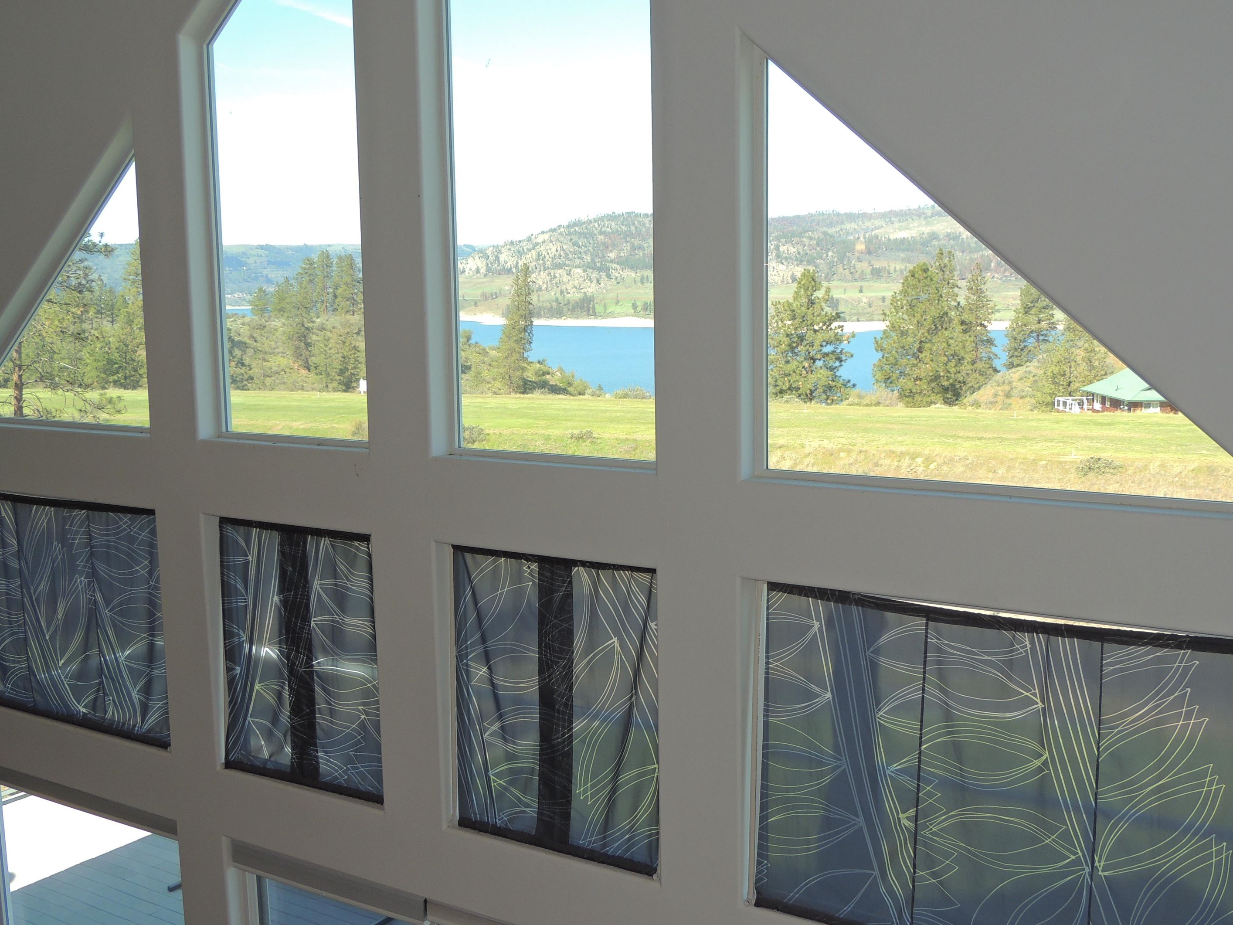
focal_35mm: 38
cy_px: 476
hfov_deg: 49.0
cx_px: 615
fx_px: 1354
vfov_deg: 37.7
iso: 100
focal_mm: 6.2
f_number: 3.3
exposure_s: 1/200
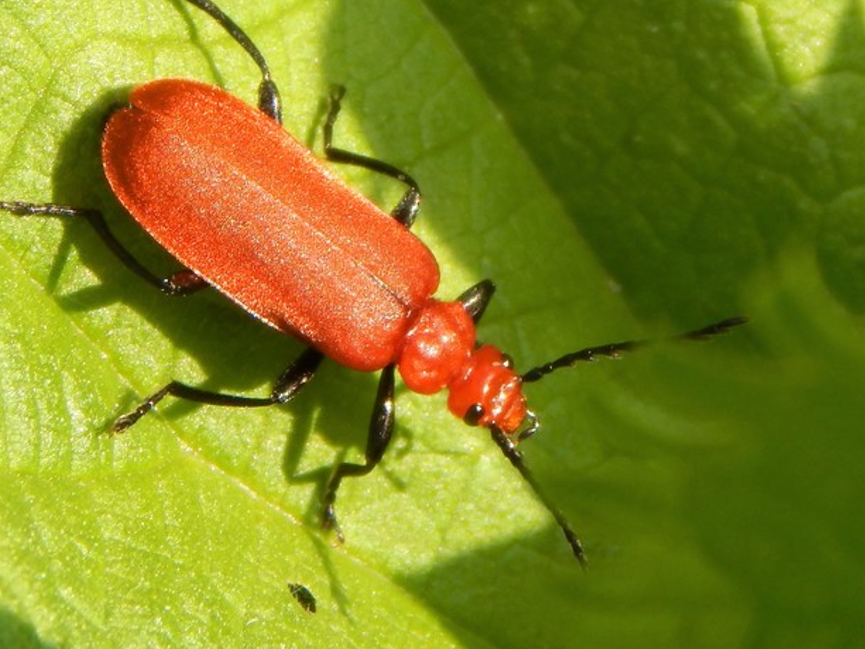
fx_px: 7198
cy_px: 237
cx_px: 356
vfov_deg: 5.2
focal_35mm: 288
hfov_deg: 6.9
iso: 125
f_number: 5.4
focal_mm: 37.1
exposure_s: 1/200
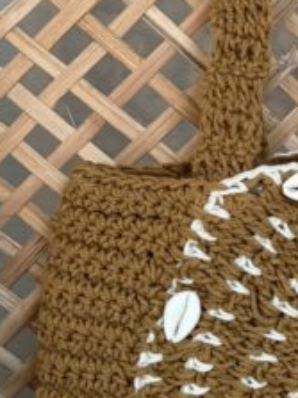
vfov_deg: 22.8
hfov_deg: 15.9
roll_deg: +0.6
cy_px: 193
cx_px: 426
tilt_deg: -6.3
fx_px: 988
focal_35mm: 86
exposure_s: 1/40
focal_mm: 6.76
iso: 1000
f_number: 1.78
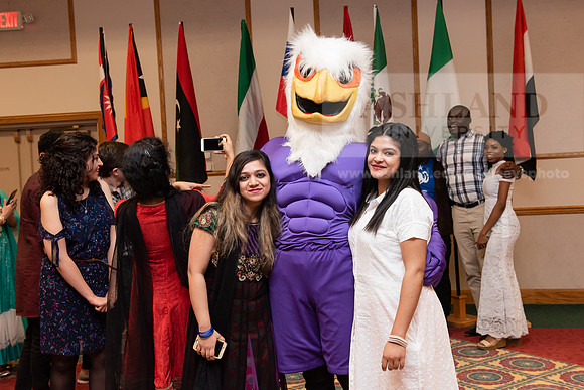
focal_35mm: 44
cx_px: 292
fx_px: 714
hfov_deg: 44.5
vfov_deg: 30.5
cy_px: 195
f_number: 6.3
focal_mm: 44
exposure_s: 1/200
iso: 2500
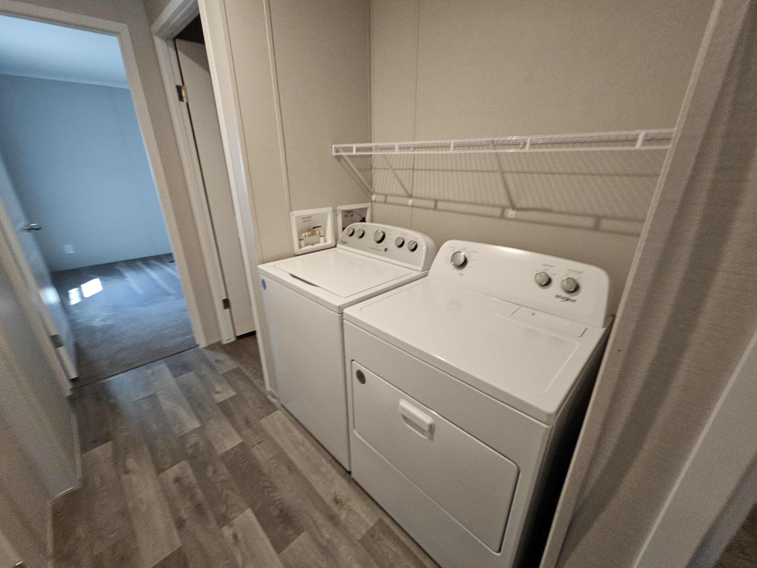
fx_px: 284
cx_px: 378
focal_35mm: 13
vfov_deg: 89.9
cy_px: 284
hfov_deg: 106.2
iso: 320
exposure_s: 1/40
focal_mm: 2.2
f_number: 2.2
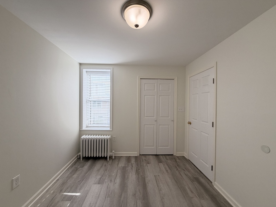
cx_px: 138
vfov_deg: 85.7
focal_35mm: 14
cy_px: 104
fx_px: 112
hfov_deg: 102.1
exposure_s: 1/120
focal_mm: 2.22
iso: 64
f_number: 2.2
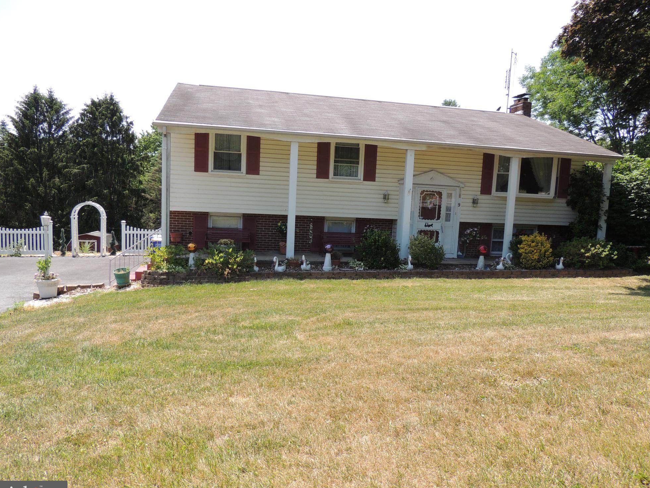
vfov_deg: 54.9
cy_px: 254
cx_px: 323
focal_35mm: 25
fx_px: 469
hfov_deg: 69.4
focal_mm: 4.3
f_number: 3
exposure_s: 1/640
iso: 100
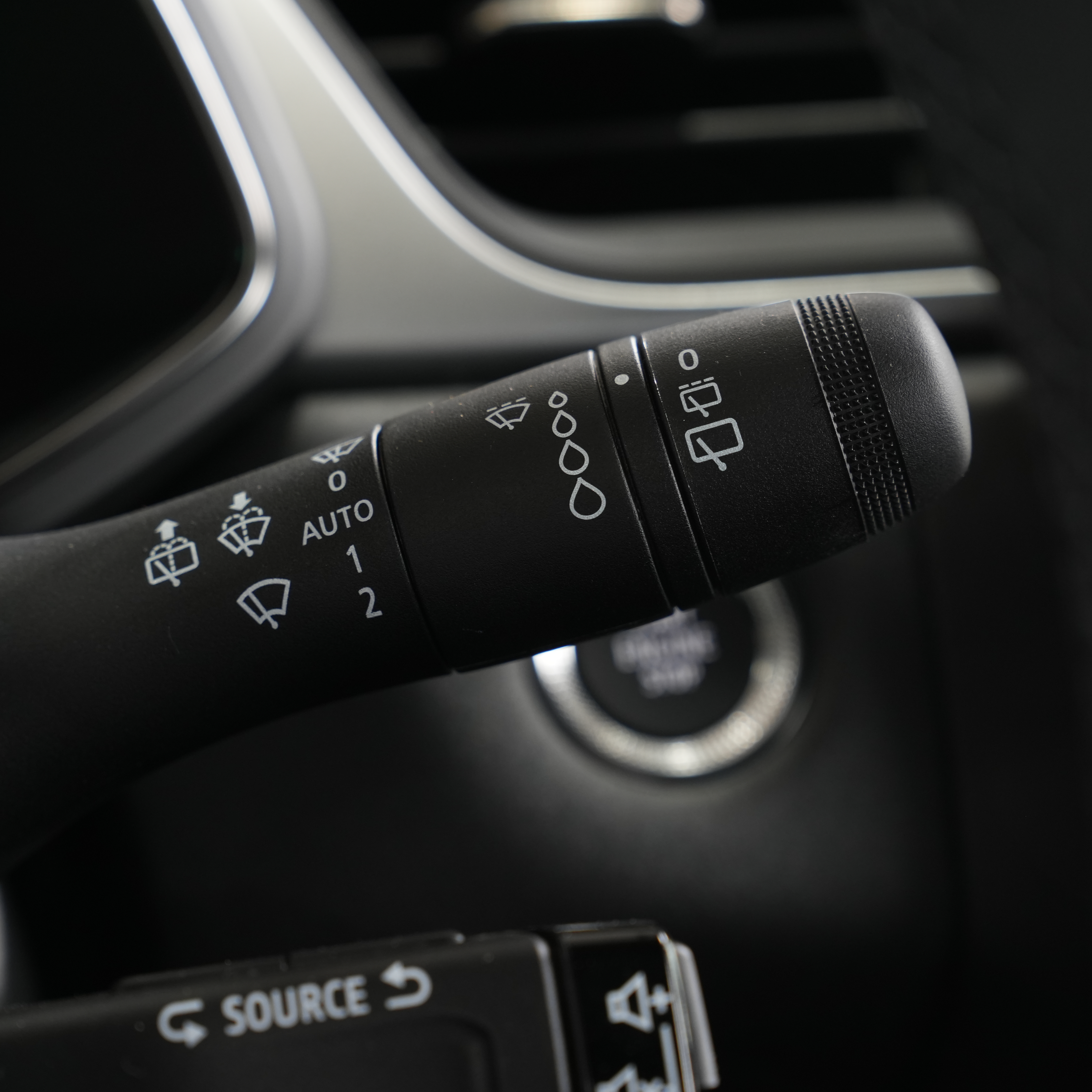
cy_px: 543
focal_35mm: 90
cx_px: 419
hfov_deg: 19.3
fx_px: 3212
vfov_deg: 19.3
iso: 1000
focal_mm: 70
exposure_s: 1/20
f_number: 5.6
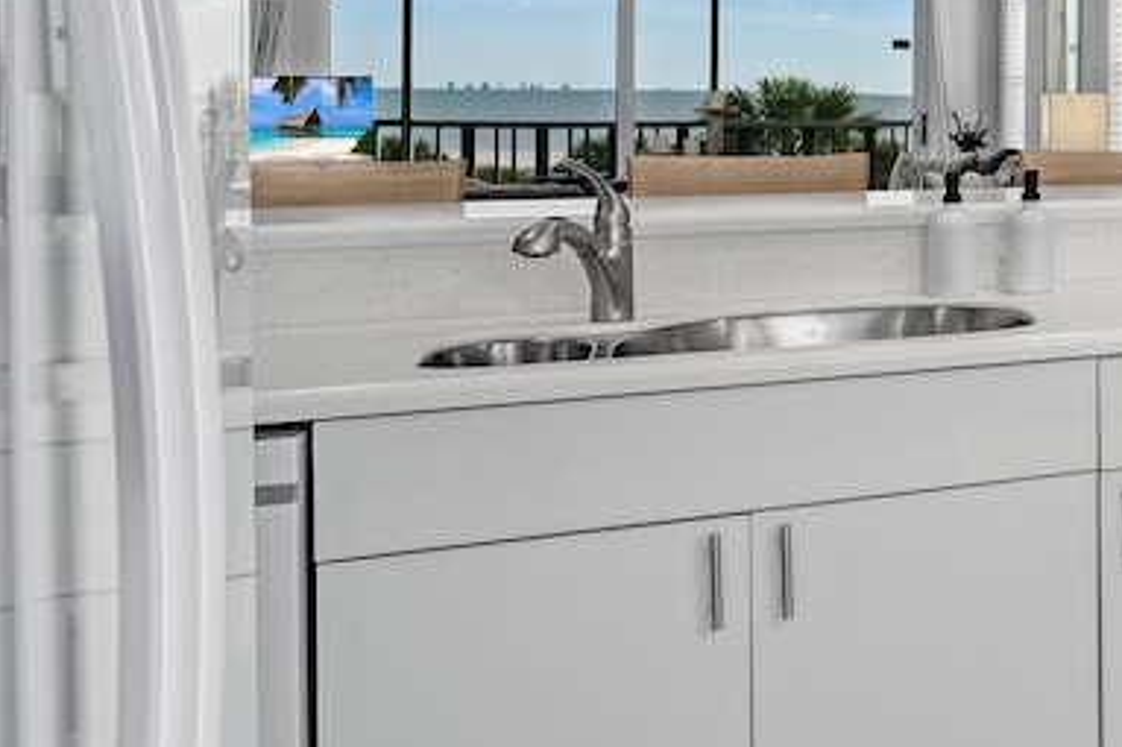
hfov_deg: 25.7
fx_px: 1495
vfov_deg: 27.2
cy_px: 100
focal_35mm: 48
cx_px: 1810
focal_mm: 12
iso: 160
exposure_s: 1/25
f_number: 10
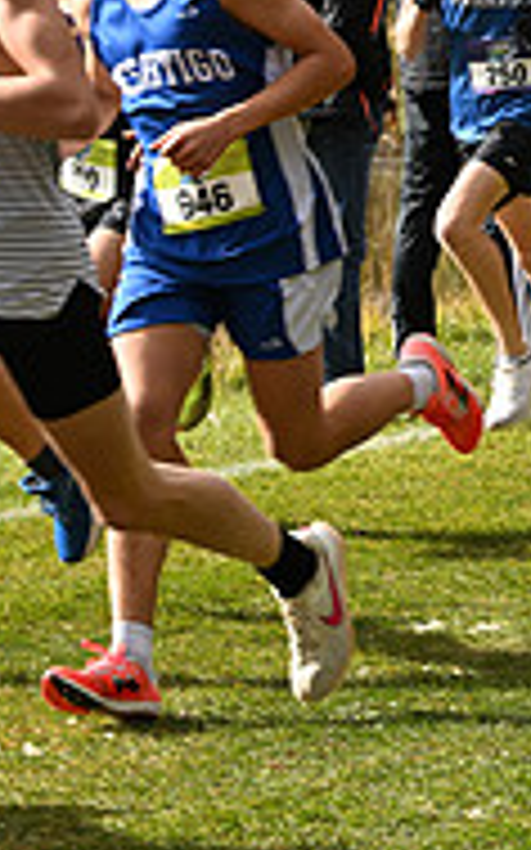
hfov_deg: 5.1
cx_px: 1274
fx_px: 5793
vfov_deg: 8.4
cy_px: 133
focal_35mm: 250
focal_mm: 80
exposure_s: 1/400
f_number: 5.6
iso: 125
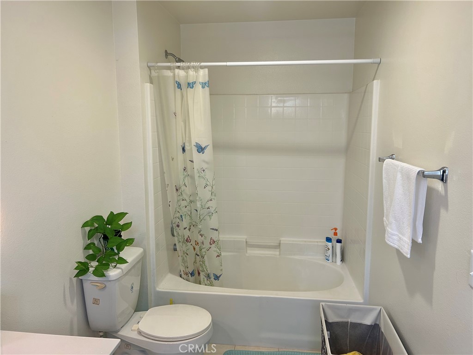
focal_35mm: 26
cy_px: 178
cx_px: 236
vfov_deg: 53.1
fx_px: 355
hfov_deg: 67.3
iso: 100
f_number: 1.5
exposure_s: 1/120
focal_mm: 5.7
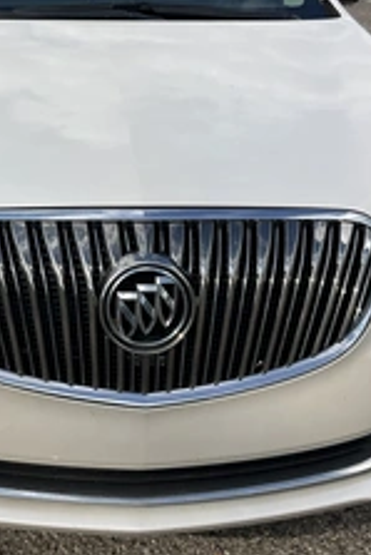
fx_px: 833
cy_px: 199
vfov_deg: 36.6
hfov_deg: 24.7
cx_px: 70
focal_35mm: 54
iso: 25
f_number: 1.8
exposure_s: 1/2227
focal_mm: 3
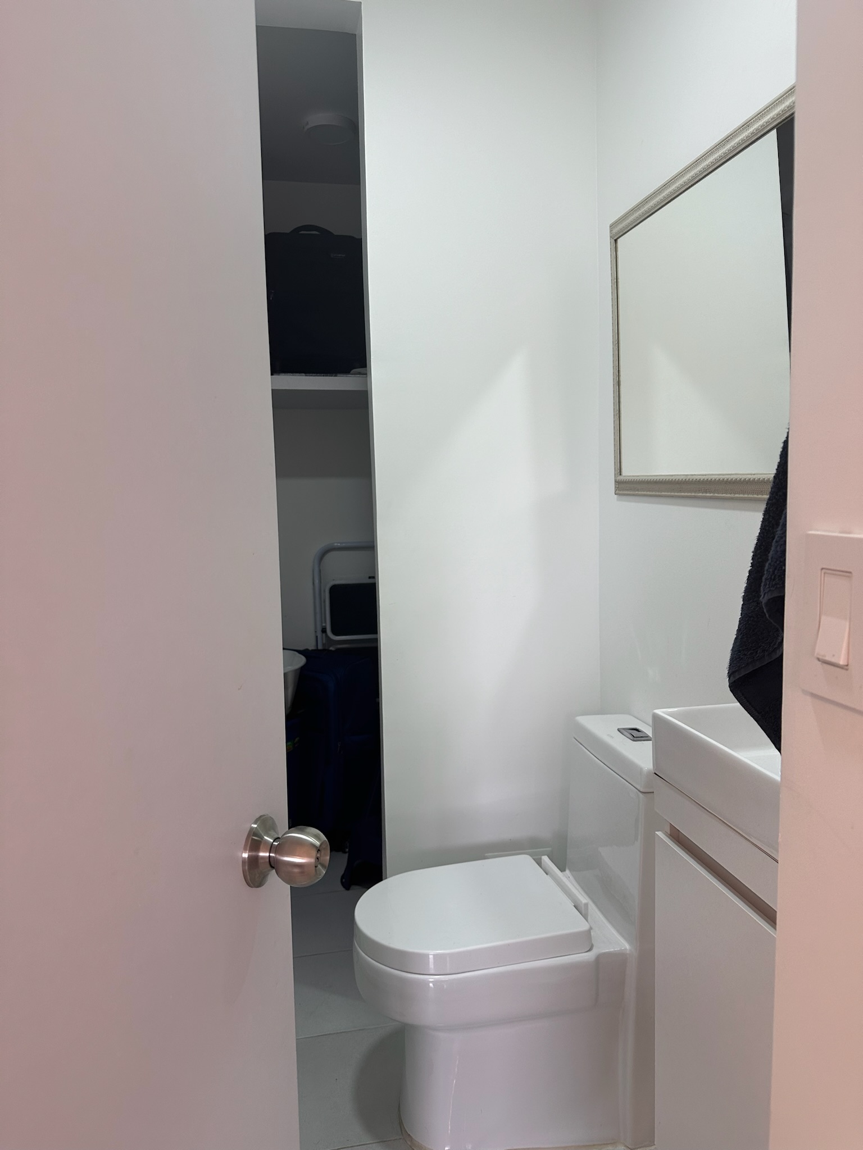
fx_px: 798
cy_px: 575
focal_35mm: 24
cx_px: 432
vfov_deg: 71.6
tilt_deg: -5.3
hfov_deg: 56.8
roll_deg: +0.6
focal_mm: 6.86
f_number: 1.78
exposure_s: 1/120
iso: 100
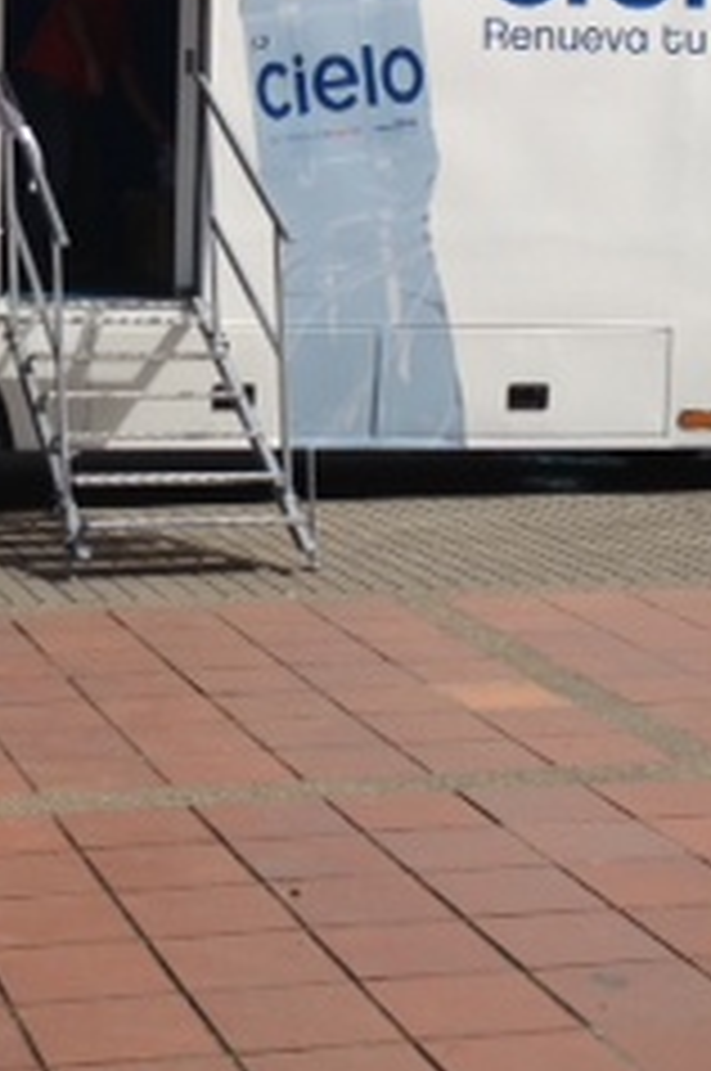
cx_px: 140
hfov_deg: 13.8
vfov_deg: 20.5
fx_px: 2912
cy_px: 144
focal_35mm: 98
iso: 50
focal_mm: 4.28
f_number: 2.4
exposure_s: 1/2045
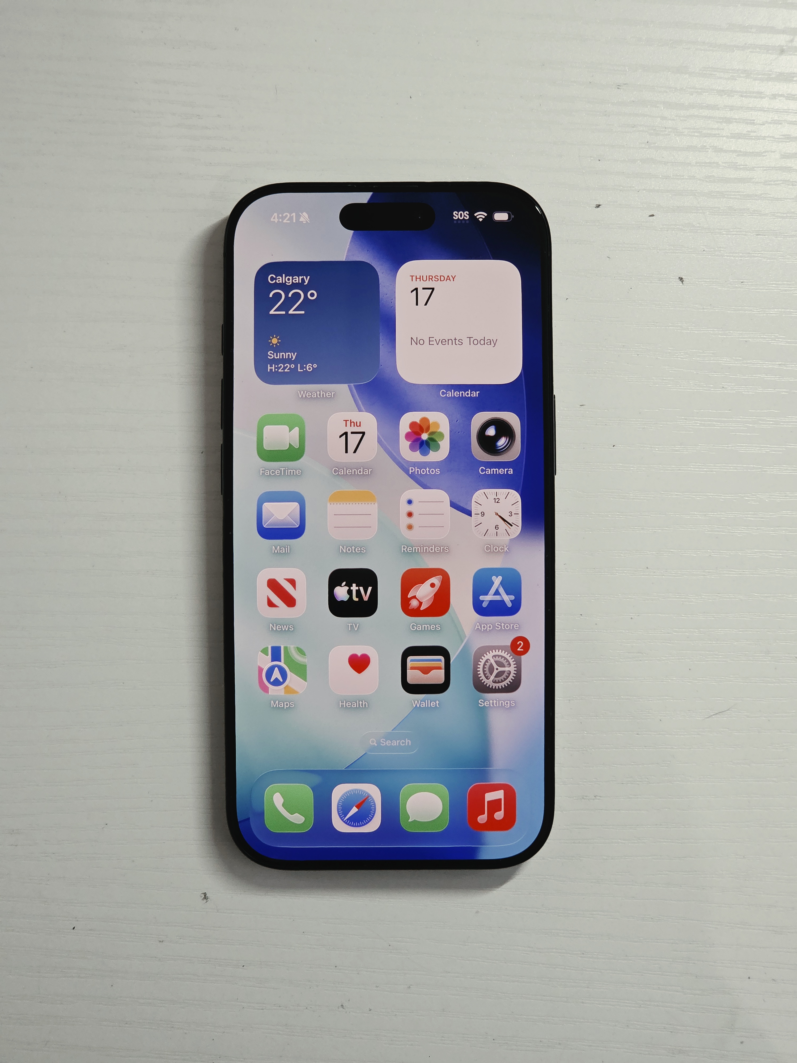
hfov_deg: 21.3
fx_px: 2118
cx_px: 398
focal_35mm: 69
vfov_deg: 28.2
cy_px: 532
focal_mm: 7
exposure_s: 1/120
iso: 160
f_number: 2.4
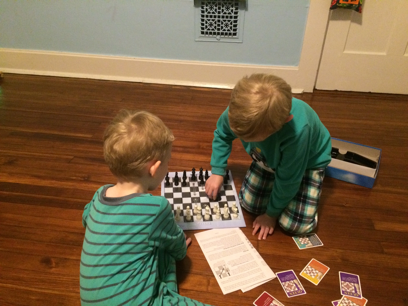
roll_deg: -1.0
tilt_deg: -33.5
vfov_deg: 48.2
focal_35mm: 29
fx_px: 342
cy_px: 153
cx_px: 204
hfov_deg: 61.7
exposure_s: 1/15
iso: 400
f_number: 2.2
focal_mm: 4.15
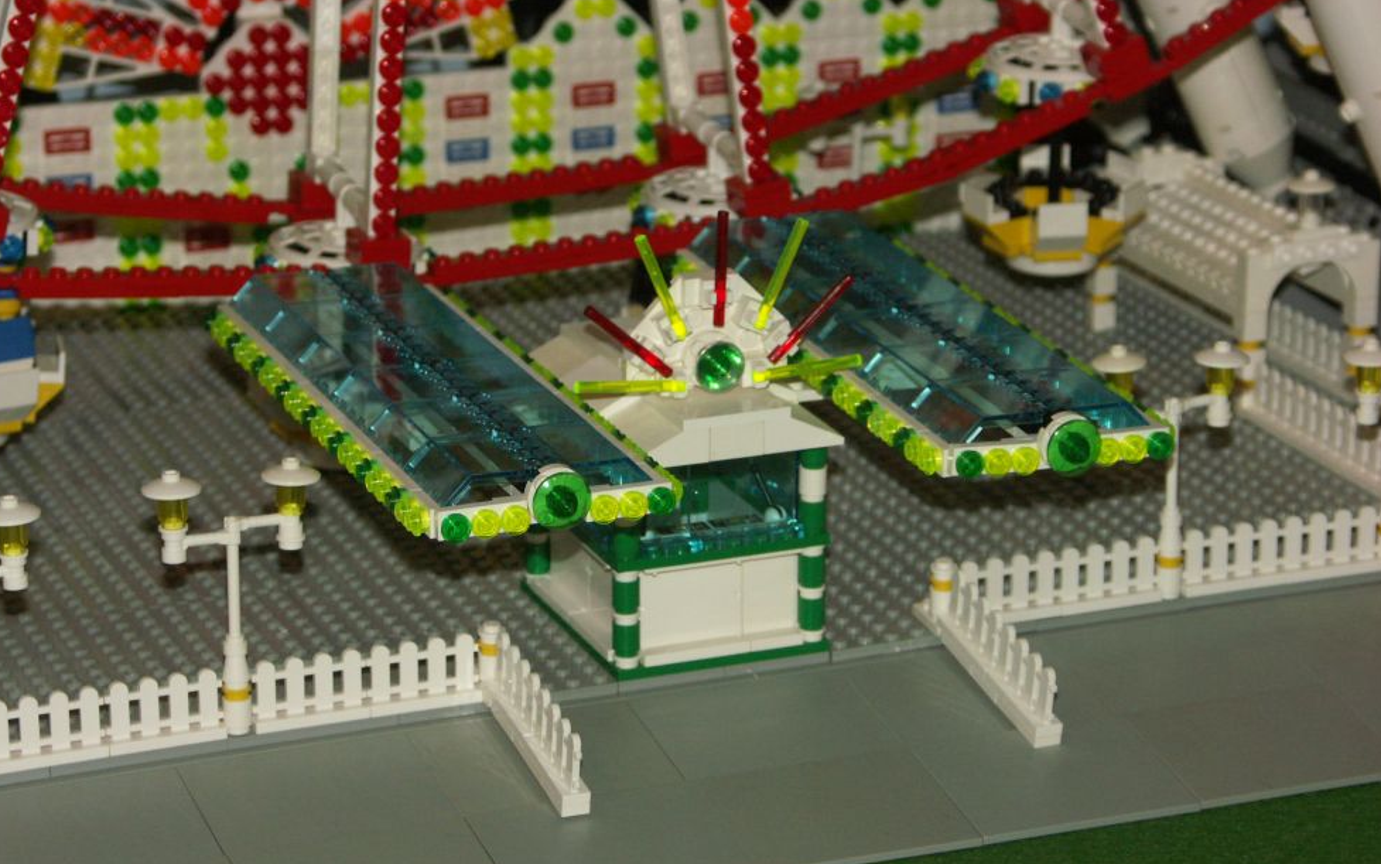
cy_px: 516
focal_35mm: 120
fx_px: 4517
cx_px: 663
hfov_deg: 17.4
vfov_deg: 10.9
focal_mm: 27.65
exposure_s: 1/100
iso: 200
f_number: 3.5
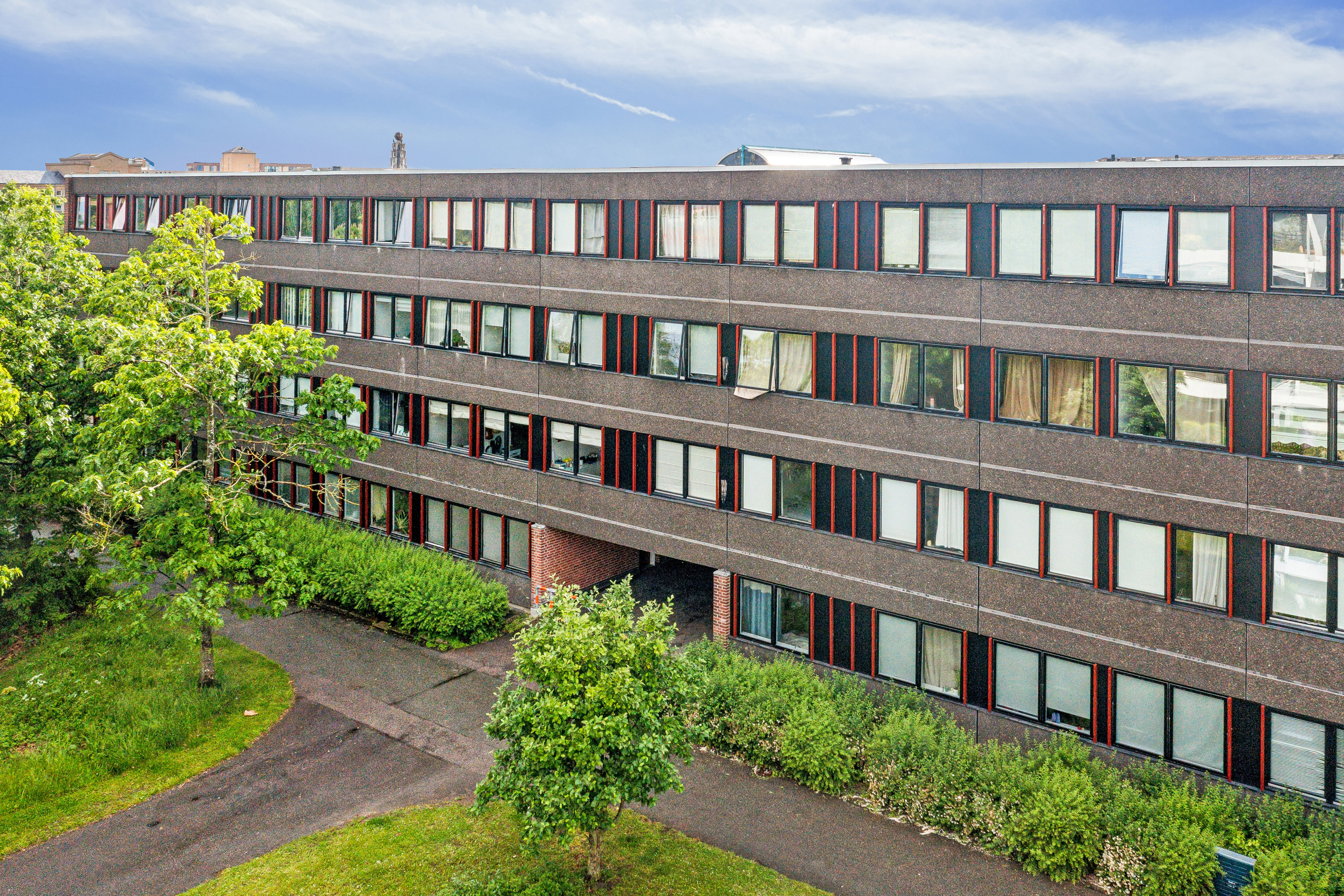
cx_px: 672
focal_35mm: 28
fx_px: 1045
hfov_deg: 65.5
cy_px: 448
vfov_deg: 46.4
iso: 200
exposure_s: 1/120
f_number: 7.1
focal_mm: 10.3
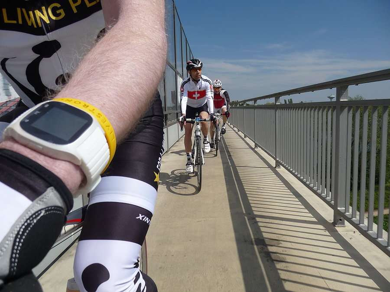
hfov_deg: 63.4
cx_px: 195
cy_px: 146
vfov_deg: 49.7
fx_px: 315
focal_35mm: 28
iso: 100
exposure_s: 1/500
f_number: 8
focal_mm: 4.7
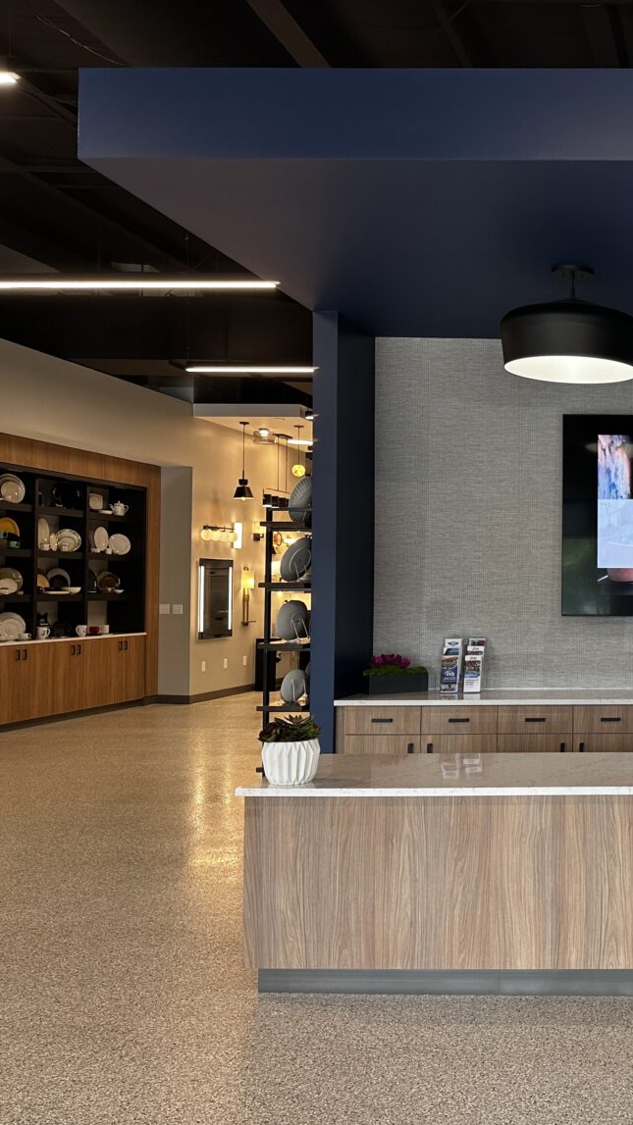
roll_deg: -0.9
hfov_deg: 29.6
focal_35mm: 35
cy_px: 563
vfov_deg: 56.6
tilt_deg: +1.7
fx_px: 1045
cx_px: 731
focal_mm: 6.86
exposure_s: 1/121
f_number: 1.78
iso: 100
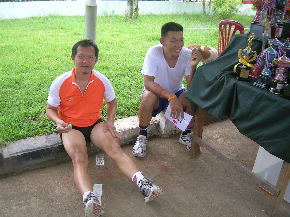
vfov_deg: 40.7
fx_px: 293
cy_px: 108
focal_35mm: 35
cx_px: 145
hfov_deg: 52.6
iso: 50
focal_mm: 5.4
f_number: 2.8
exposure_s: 1/67
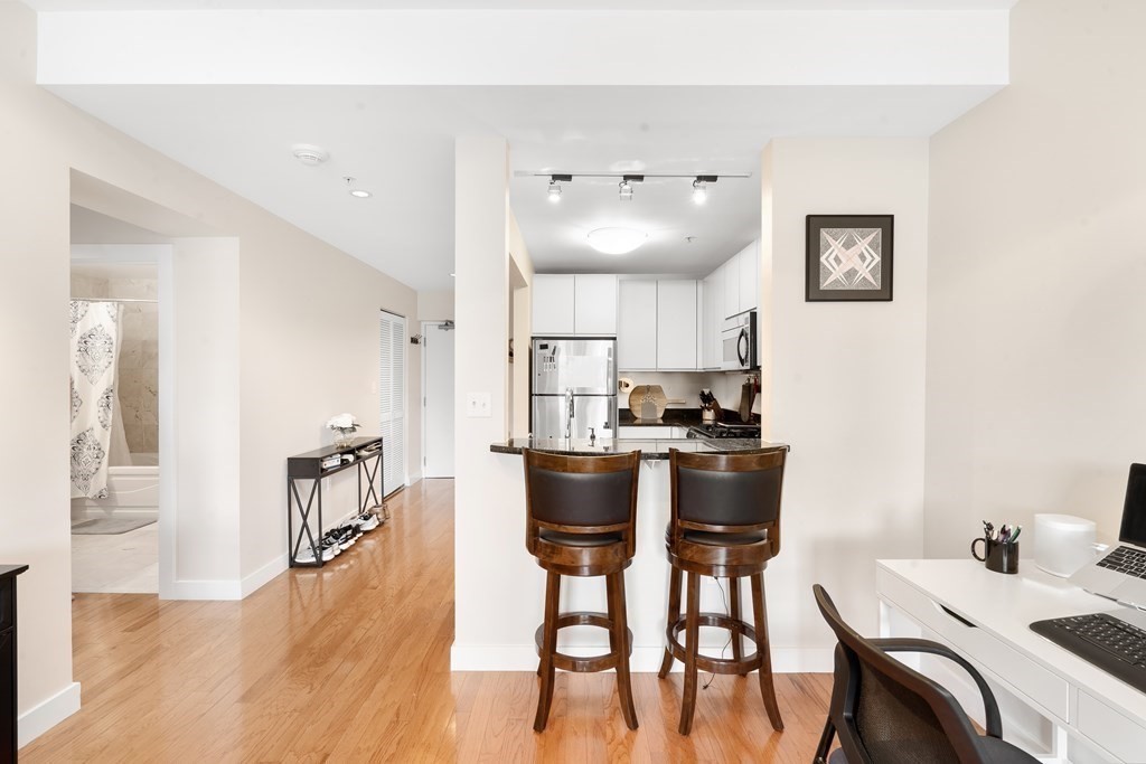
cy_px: 382
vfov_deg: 73.8
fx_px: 509
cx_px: 573
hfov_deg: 96.7
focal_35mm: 16
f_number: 11
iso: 320
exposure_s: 2.5
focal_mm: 16
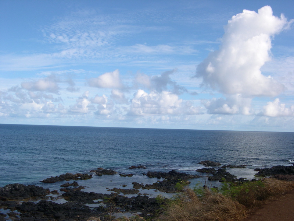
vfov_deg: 37.7
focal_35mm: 38
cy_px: 110
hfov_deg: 49.0
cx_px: 147
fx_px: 323
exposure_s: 1/238
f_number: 7.6
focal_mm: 8
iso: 100
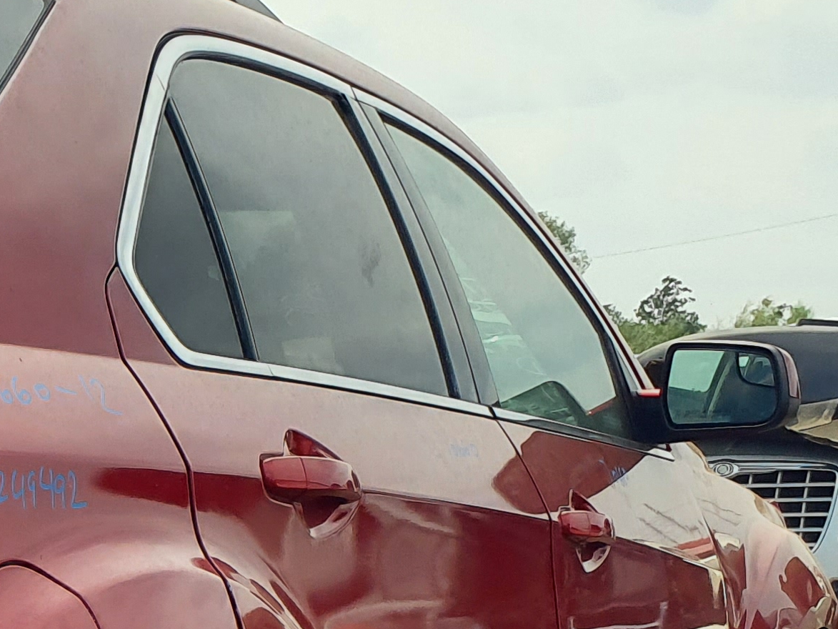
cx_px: -499
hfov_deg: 17.9
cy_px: 721
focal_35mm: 95
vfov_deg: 15.1
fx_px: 2300
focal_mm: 3.58
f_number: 1.9
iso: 40
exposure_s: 1/972
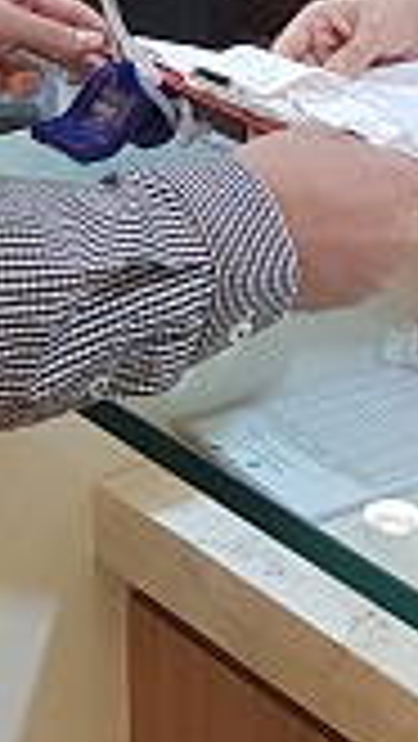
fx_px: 2361
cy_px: -295
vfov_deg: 16.6
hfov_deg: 10.1
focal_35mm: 120
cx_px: 202
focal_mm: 4.2
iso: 160
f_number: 1.7
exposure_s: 1/33
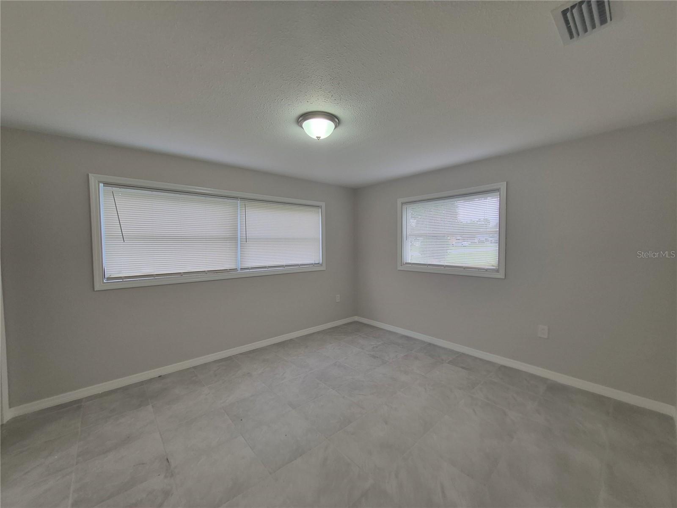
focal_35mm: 13
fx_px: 254
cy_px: 254
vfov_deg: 89.9
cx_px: 338
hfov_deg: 106.2
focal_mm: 1.74
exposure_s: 1/120
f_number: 2.2
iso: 64
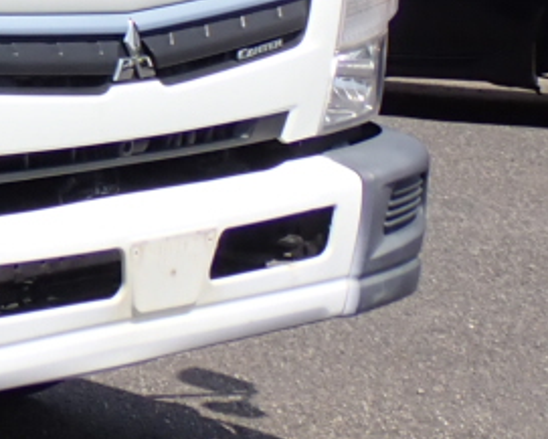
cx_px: -649
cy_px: -390
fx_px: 3066
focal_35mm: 189
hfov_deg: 9.4
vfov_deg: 7.9
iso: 100
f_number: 4
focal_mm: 7.31
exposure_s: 1/640
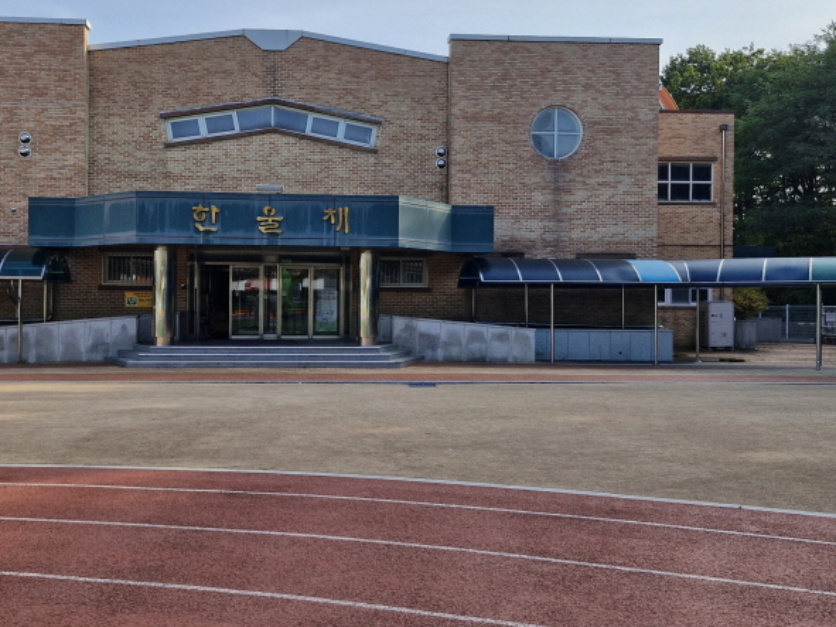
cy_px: 293
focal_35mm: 37
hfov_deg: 50.0
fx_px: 893
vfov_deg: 38.6
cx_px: 371
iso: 50
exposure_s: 1/1080
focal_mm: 5.54
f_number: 1.8
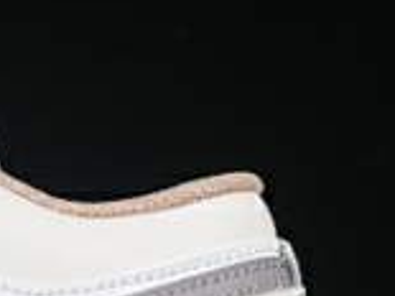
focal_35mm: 339
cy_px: 235
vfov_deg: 4.4
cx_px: -303
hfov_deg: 5.8
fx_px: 3865
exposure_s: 1/100
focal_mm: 50
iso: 160
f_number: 8
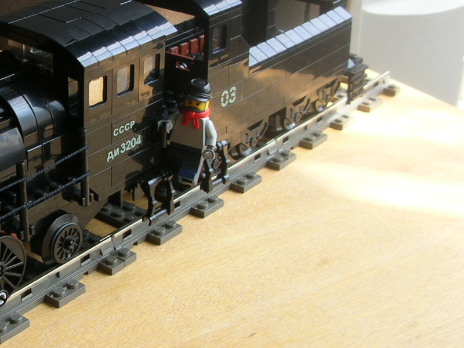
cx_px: 53
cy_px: 157
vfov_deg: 21.0
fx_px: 938
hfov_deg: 26.9
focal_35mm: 70
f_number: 2.8
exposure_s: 1/51.3
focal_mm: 5.8
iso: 50
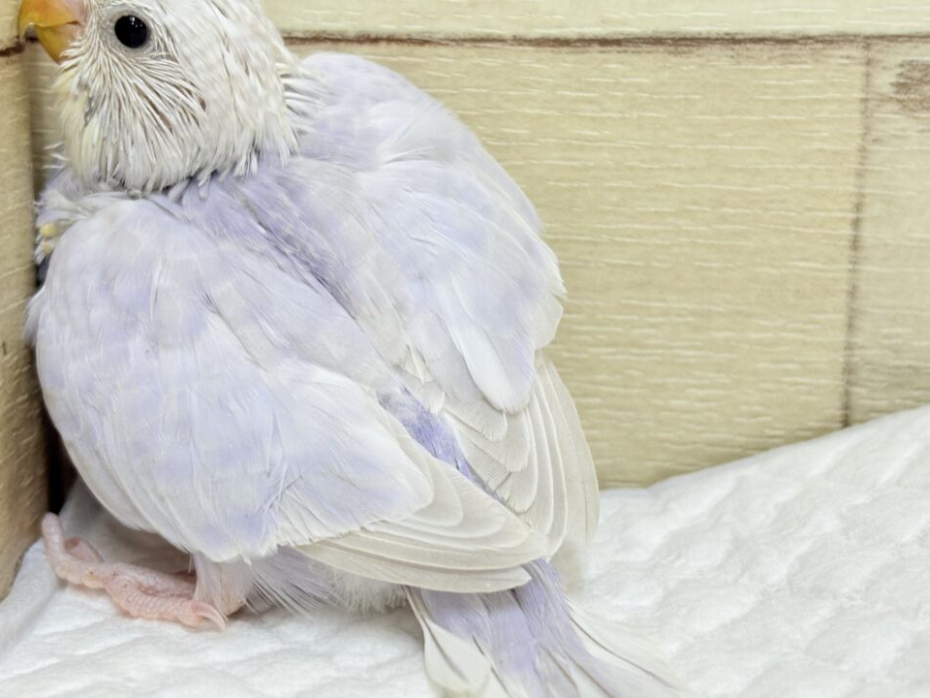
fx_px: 1746
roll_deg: +0.9
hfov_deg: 29.8
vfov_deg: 22.6
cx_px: 460
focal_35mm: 65
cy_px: 318
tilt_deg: -14.4
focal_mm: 5.96
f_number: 1.6
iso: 125
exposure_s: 1/100
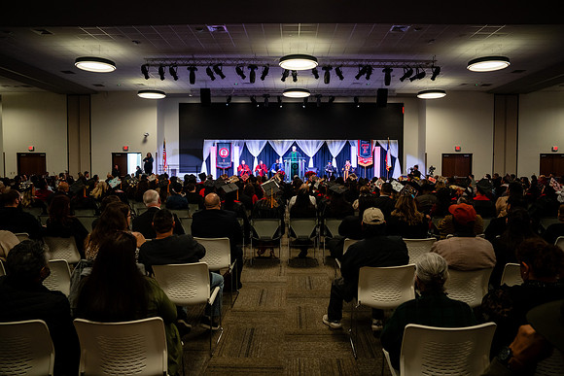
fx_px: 376
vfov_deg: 53.2
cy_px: 188
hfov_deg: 73.7
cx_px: 282
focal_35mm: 24
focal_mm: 24
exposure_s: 1/125
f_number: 5.6
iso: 2000
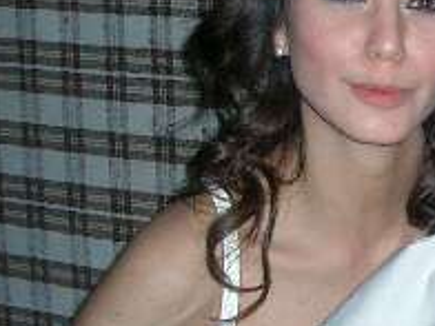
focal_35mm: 114
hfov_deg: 16.1
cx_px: 613
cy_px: 106
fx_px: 1433
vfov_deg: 13.0
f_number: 2.6
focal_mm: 5.8
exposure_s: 1/40
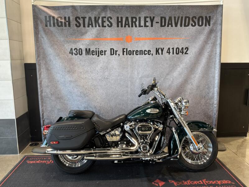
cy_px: 94
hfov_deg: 63.4
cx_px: 124
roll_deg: +0.2
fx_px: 201
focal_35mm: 28
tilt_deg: -9.8
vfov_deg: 49.7
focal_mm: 3
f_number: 1.8
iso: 64
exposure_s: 1/60
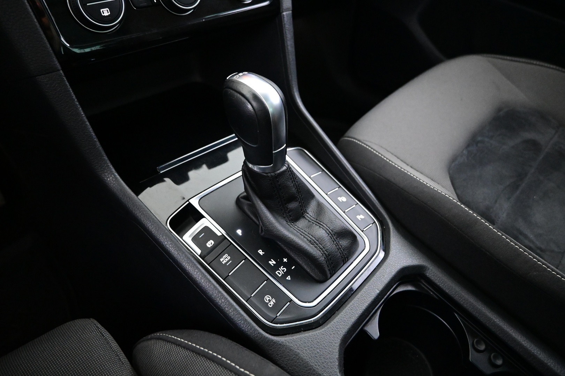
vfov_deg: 53.1
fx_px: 377
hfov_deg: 73.7
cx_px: 282
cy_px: 188
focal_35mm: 24
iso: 6400
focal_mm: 16
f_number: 3.5
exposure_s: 1/25
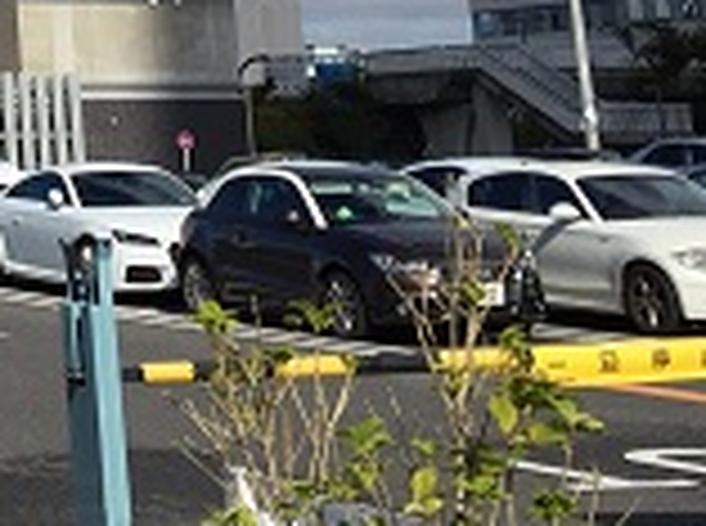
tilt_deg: +14.6
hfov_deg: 14.8
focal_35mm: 121
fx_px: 2462
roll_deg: -0.7
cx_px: -461
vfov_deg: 11.3
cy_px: -432
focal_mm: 4.15
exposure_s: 1/3597
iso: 32
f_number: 2.2
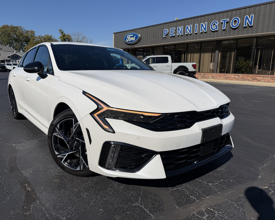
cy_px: 110
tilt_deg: -11.6
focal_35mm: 25
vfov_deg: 56.8
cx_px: 132
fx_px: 203
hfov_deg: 68.1
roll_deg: -1.1
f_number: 1.78
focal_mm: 6.76
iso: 80
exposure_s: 1/14286
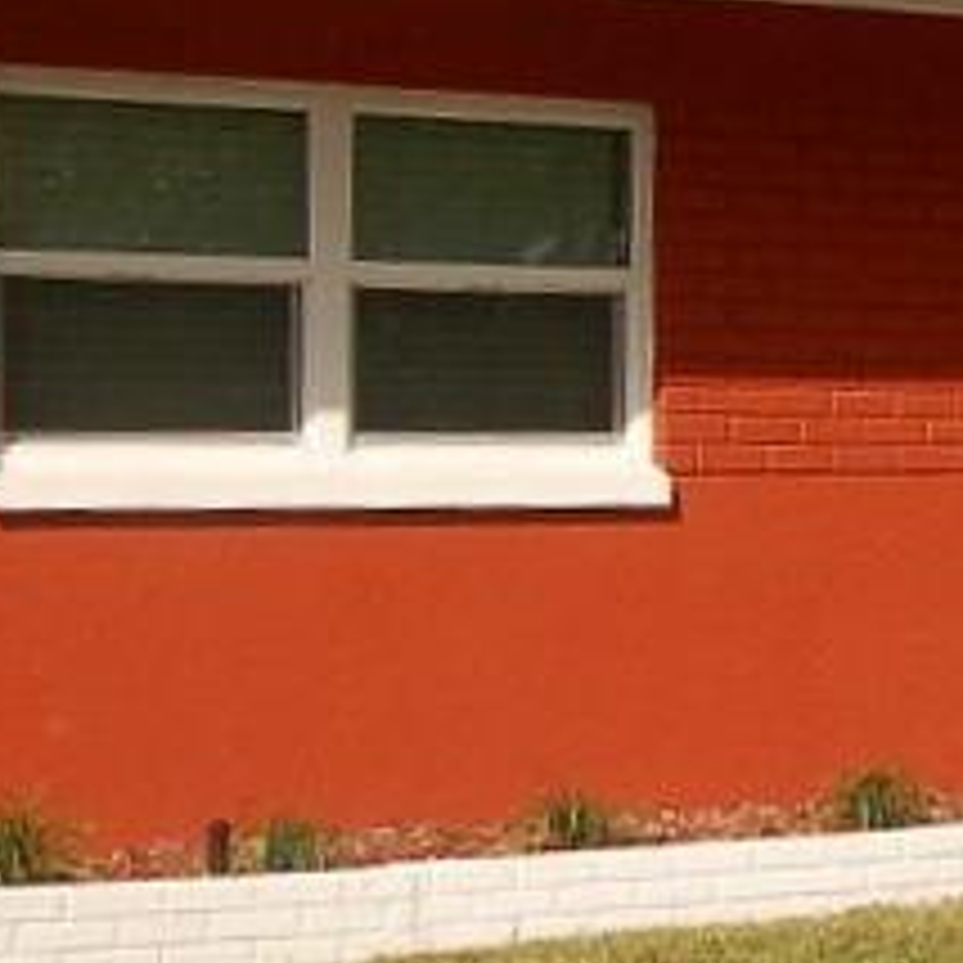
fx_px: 3820
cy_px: 317
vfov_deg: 14.3
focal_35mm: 121
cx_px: 1228
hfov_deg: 13.9
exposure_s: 1/500
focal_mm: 17
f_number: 14
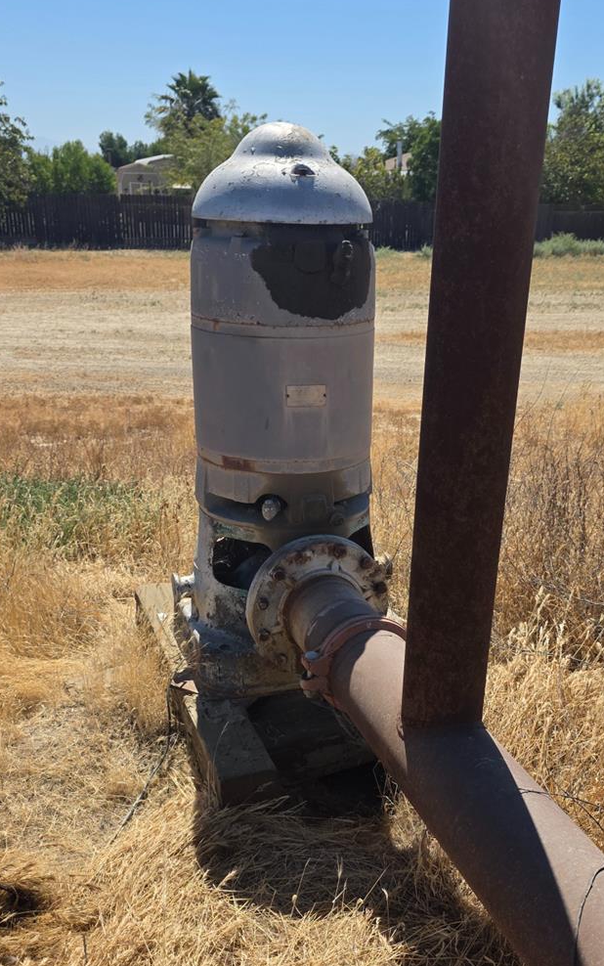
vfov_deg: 52.1
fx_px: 974
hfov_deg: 34.3
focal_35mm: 37
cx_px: 368
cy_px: 610
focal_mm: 6.3
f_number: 1.7
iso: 80
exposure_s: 1/6574
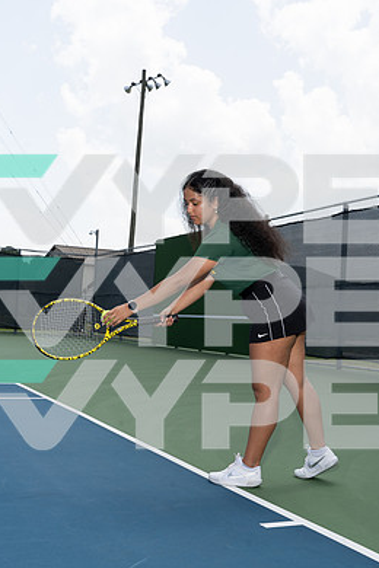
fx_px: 711
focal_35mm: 45
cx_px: 188
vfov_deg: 43.6
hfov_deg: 29.9
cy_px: 303
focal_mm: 39
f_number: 10
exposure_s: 1/250
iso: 160
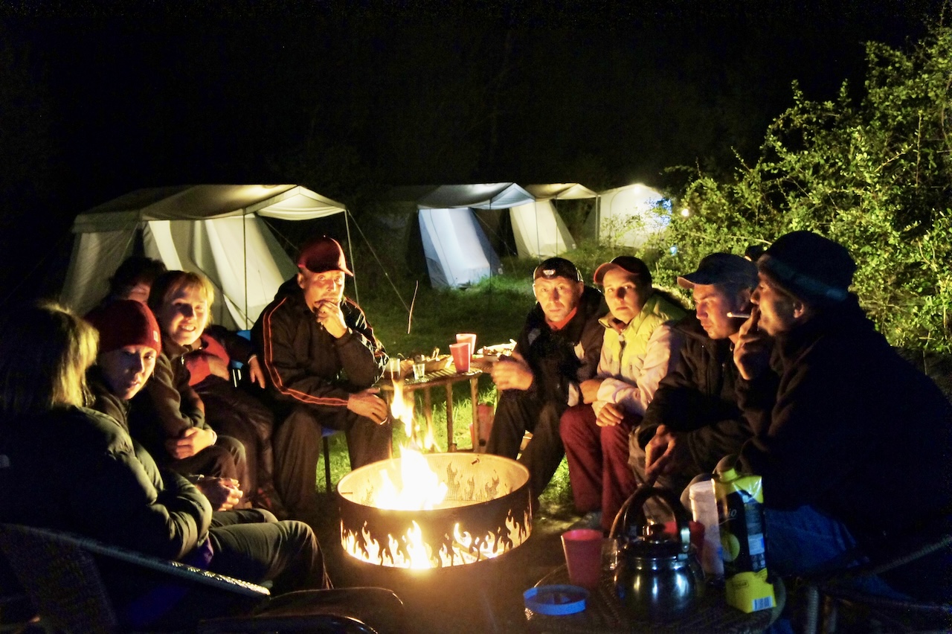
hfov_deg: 49.6
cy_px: 317
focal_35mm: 39
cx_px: 476
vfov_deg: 34.2
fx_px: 1031
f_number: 4
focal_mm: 26
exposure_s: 1/13
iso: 6400
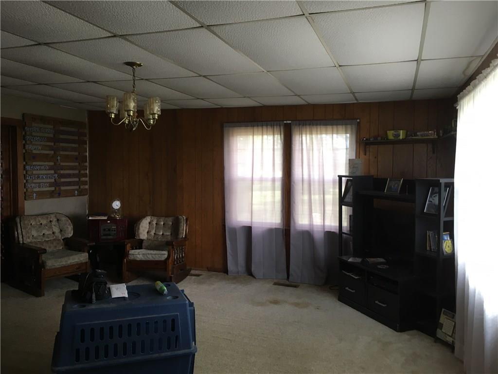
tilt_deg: -2.4
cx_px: 249
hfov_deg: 61.7
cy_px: 187
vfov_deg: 48.2
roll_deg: +0.9
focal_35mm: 29
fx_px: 417
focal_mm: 4.15
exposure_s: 1/30
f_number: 2.2
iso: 64
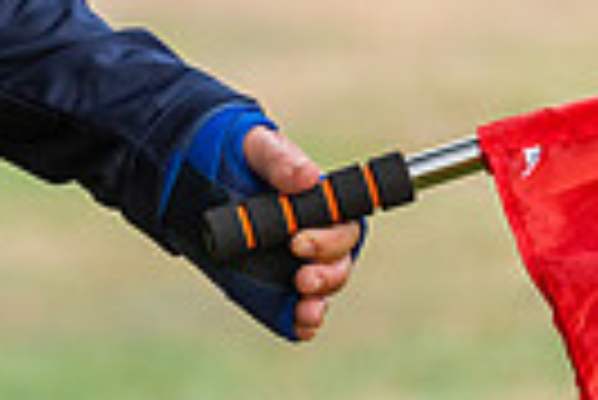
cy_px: -400
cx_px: 157
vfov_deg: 2.0
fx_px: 11241
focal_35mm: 676
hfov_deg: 3.0
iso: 640
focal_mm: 155
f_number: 5.6
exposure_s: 1/1000
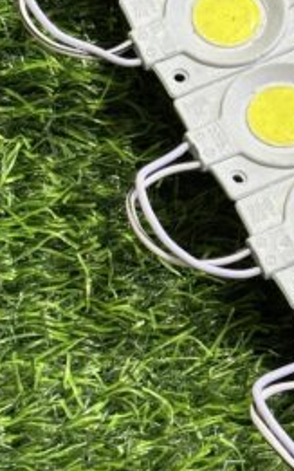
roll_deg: -3.2
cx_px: 227
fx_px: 2001
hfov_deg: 8.4
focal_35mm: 156
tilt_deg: -29.7
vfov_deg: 13.4
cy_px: 123
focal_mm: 6.76
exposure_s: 1/50
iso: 100
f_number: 1.78
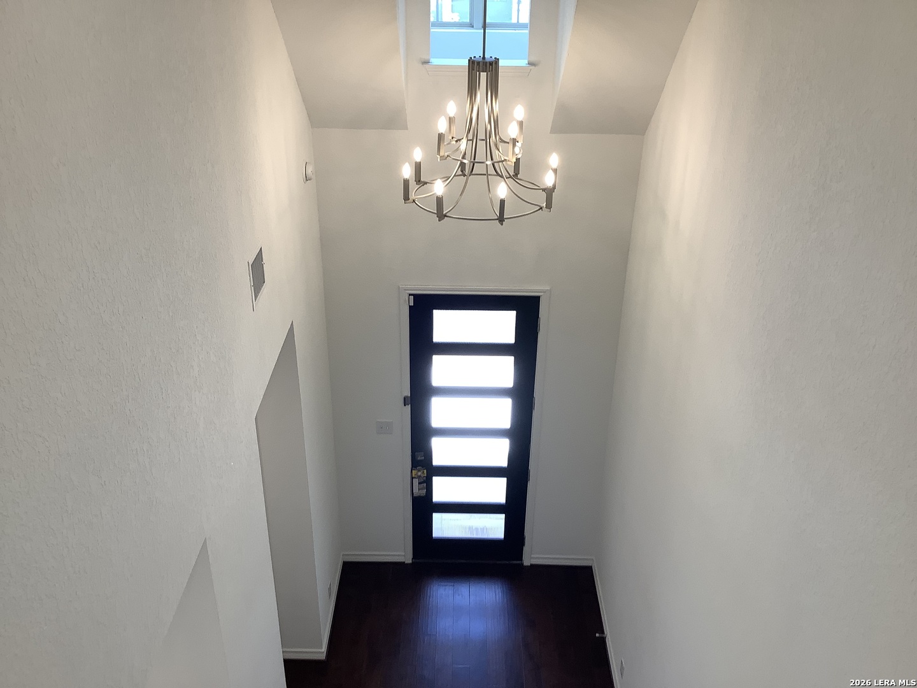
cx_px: 458
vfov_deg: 45.4
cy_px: 344
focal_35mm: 31
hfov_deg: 58.4
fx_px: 821
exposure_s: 1/60
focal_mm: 3.3
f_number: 2.4
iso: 50
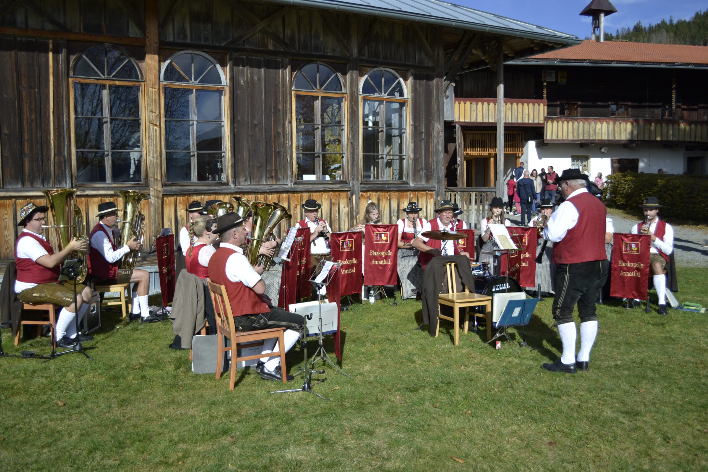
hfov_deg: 57.2
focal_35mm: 33
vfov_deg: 40.0
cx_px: 354
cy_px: 236
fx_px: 649
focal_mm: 22
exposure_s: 1/1000
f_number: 3.8
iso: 100
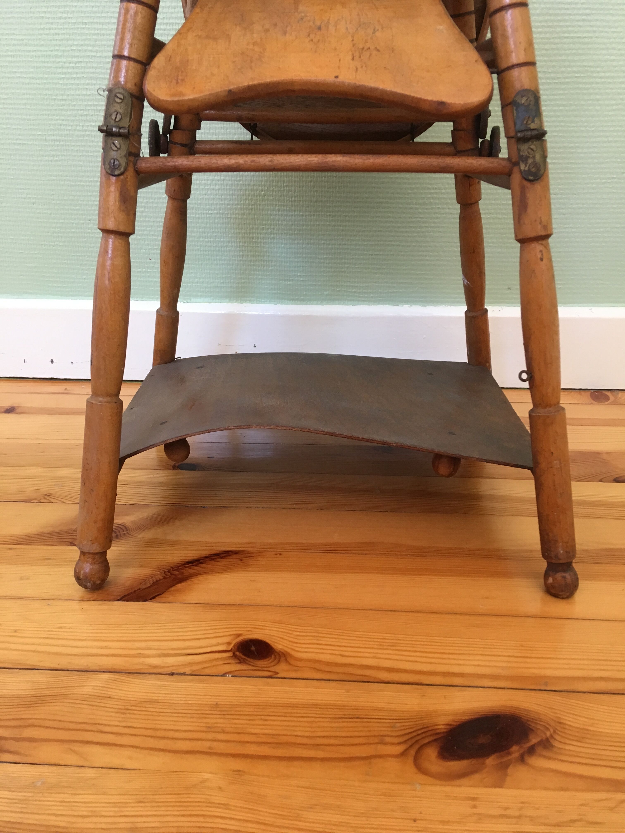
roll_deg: -1.9
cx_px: 312
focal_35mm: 29
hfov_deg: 48.2
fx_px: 698
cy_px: 416
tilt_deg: -25.5
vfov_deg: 61.7
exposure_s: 1/33
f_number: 2.2
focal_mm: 4.15
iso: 100
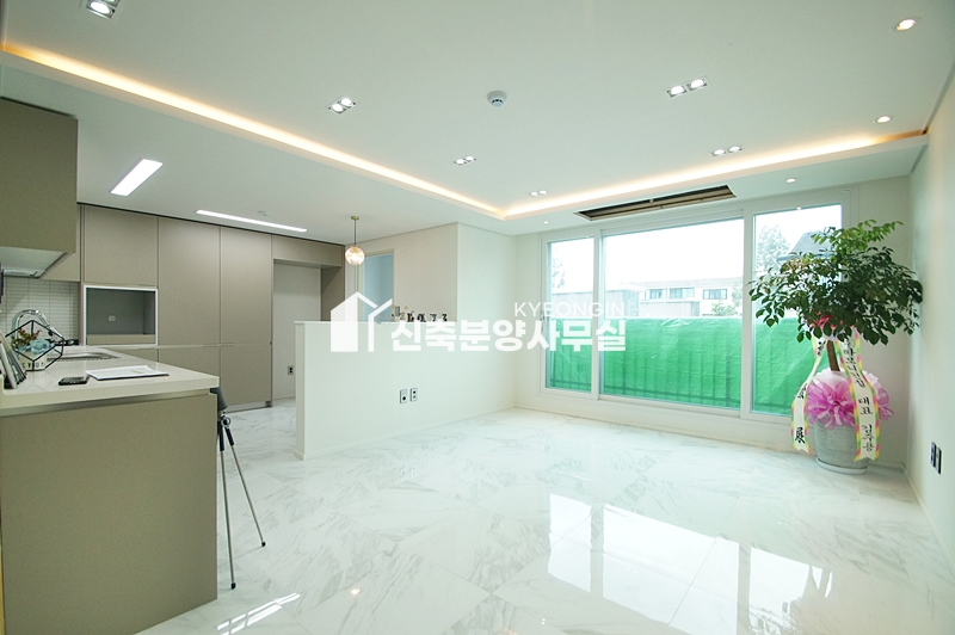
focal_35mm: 15
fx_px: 398
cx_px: 478
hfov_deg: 100.4
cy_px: 318
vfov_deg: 77.2
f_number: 4
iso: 800
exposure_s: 1/250
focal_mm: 10
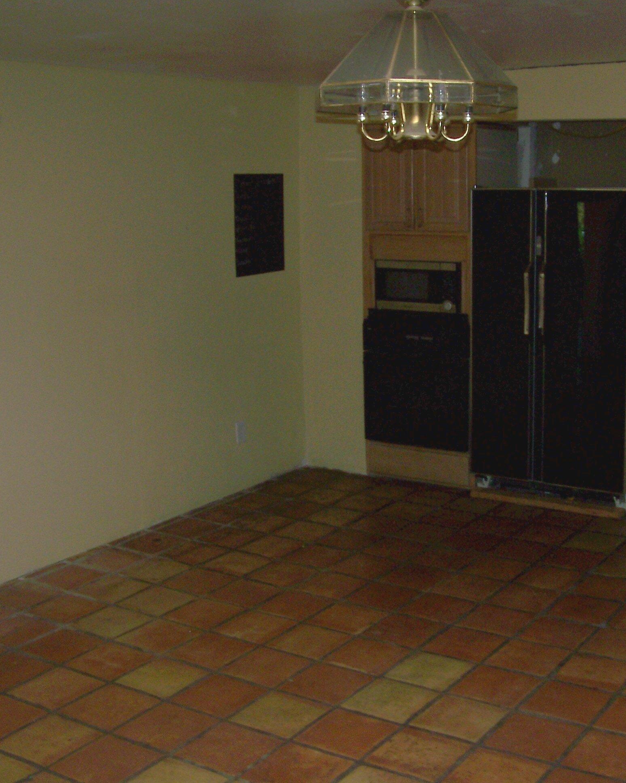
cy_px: 391
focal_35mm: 47
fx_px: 1089
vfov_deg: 39.5
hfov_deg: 31.7
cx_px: 433
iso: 64
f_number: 5
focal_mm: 5.85
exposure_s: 1/30
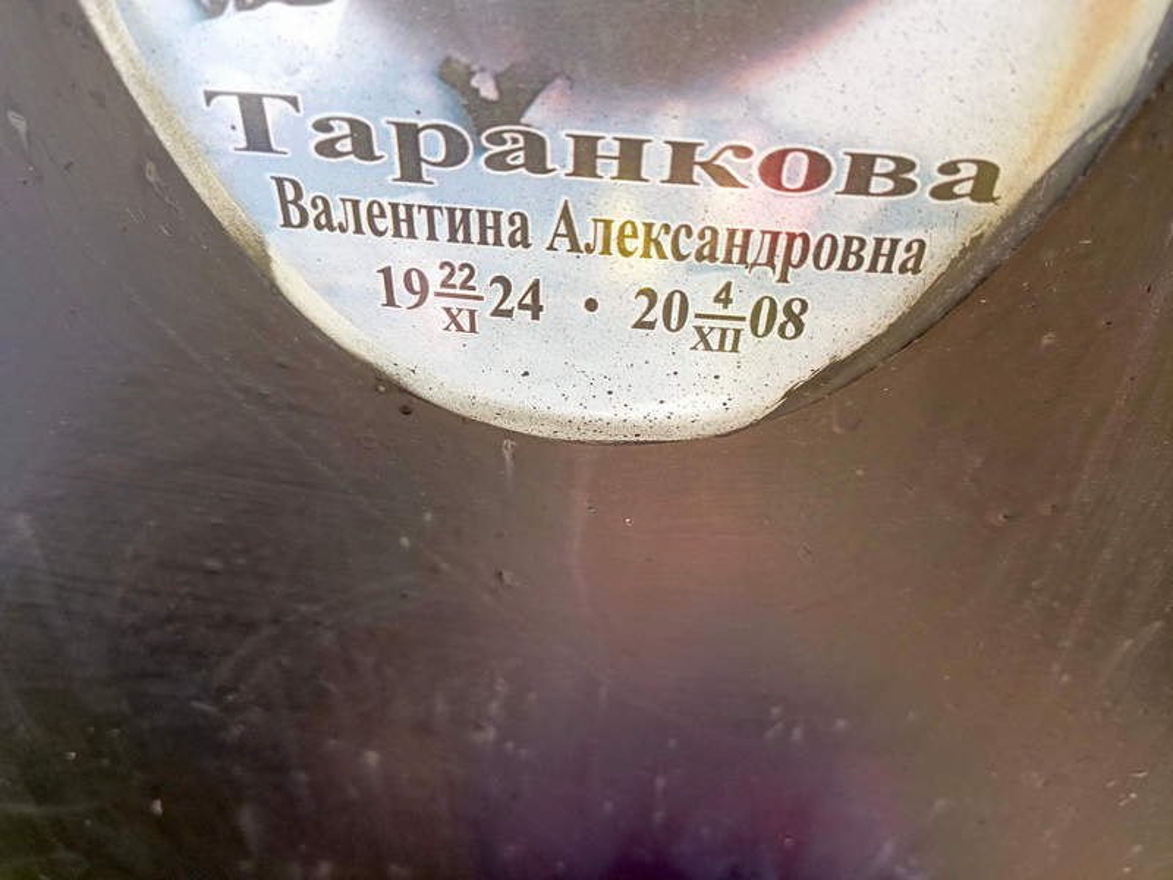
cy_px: 440
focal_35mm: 25
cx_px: 586
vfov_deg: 54.9
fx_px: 847
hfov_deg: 69.4
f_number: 1.69
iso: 108
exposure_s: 1/118
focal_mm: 4.76
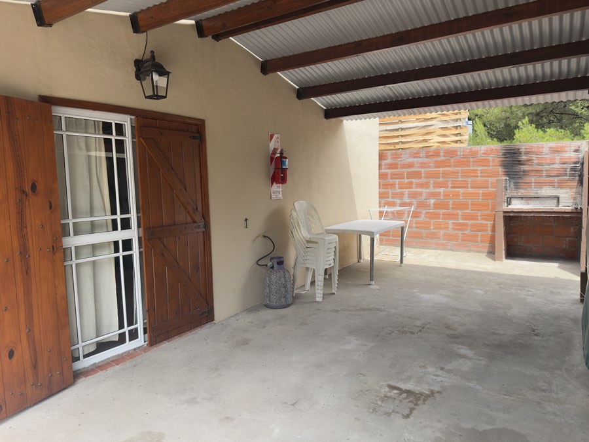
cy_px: 221
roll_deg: +1.4
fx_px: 408
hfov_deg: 71.6
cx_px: 294
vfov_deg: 56.8
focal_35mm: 24
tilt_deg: -5.6
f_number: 1.78
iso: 80
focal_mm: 6.86
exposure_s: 1/1449
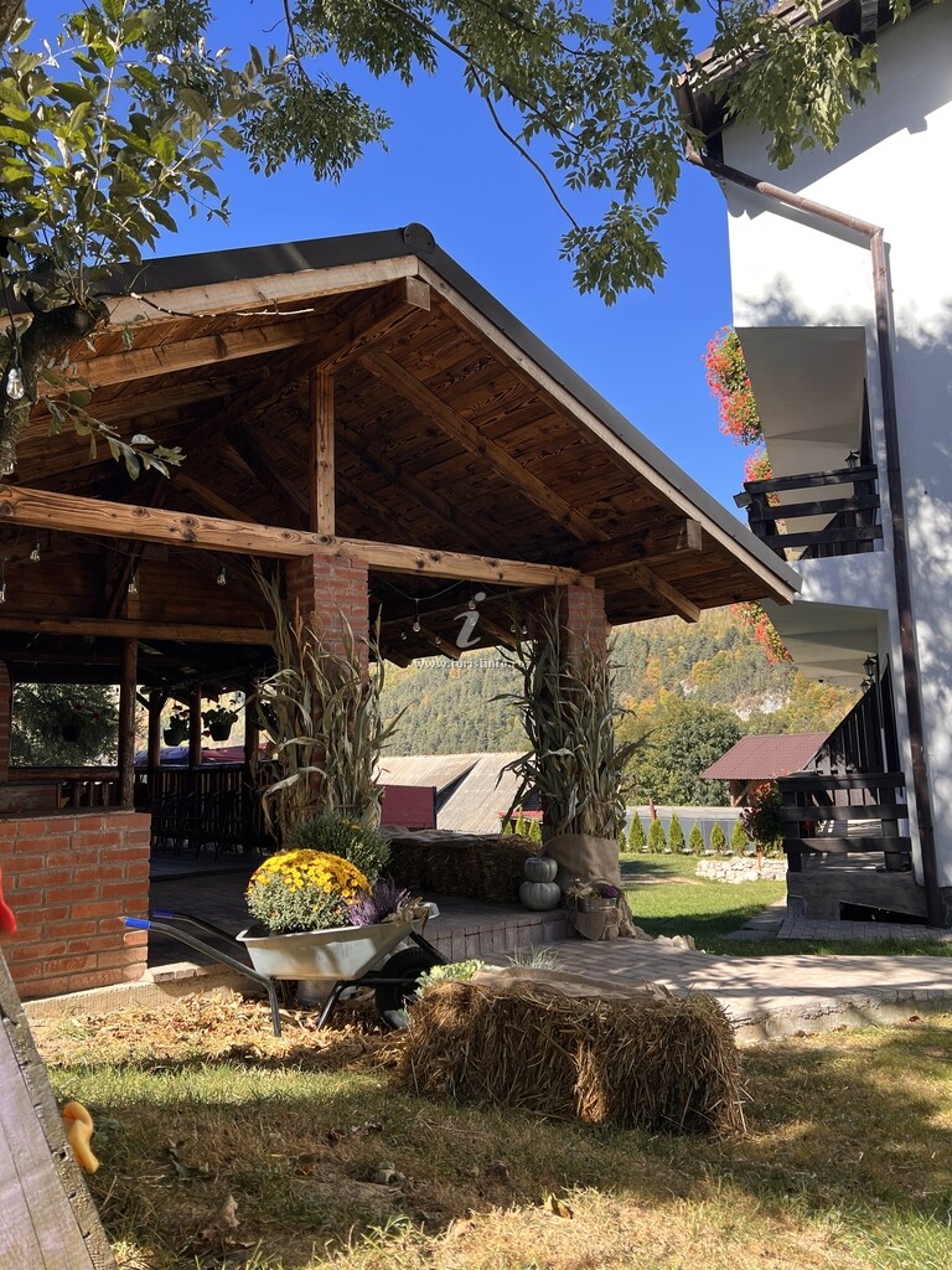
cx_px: 476
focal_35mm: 26
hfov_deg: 53.1
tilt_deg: +7.5
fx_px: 953
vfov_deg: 67.3
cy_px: 635
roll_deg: +1.8
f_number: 1.5
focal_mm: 5.7
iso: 50
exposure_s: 1/957
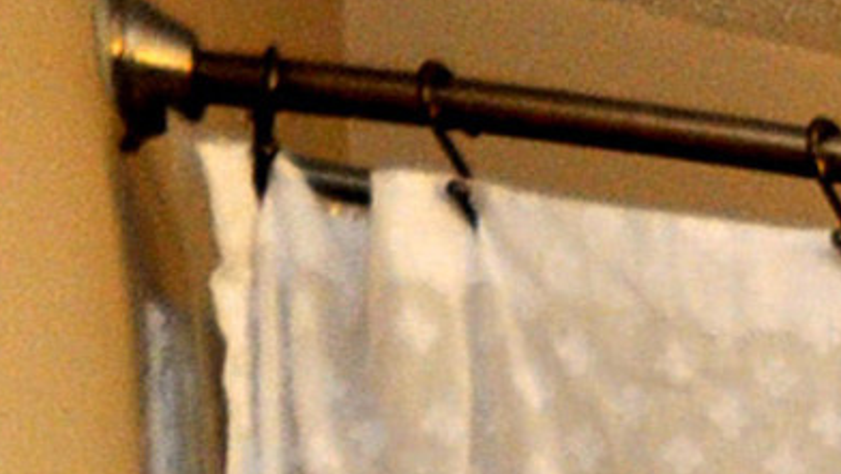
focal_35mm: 116
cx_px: 2856
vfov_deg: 7.9
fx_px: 2588
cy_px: 1720
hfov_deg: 9.9
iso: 500
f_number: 4
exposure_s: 1/125
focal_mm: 10
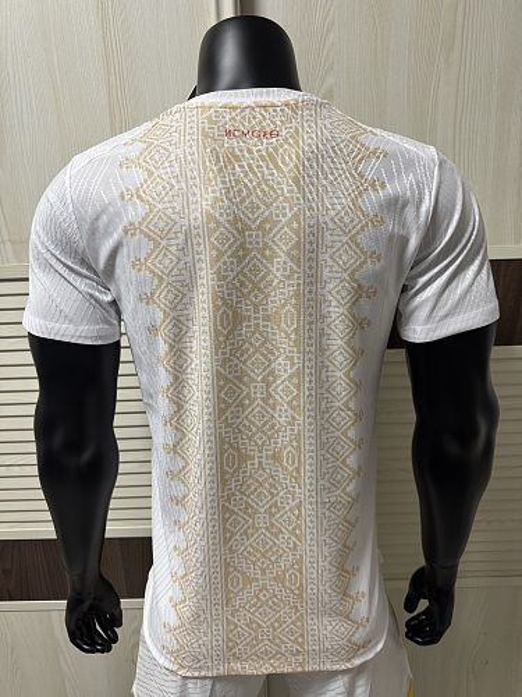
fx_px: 483
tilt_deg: -17.7
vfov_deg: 71.6
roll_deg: +2.1
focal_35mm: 24
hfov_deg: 56.8
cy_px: 348
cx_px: 261
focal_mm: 6.76
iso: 200
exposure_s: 1/73
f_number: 1.78
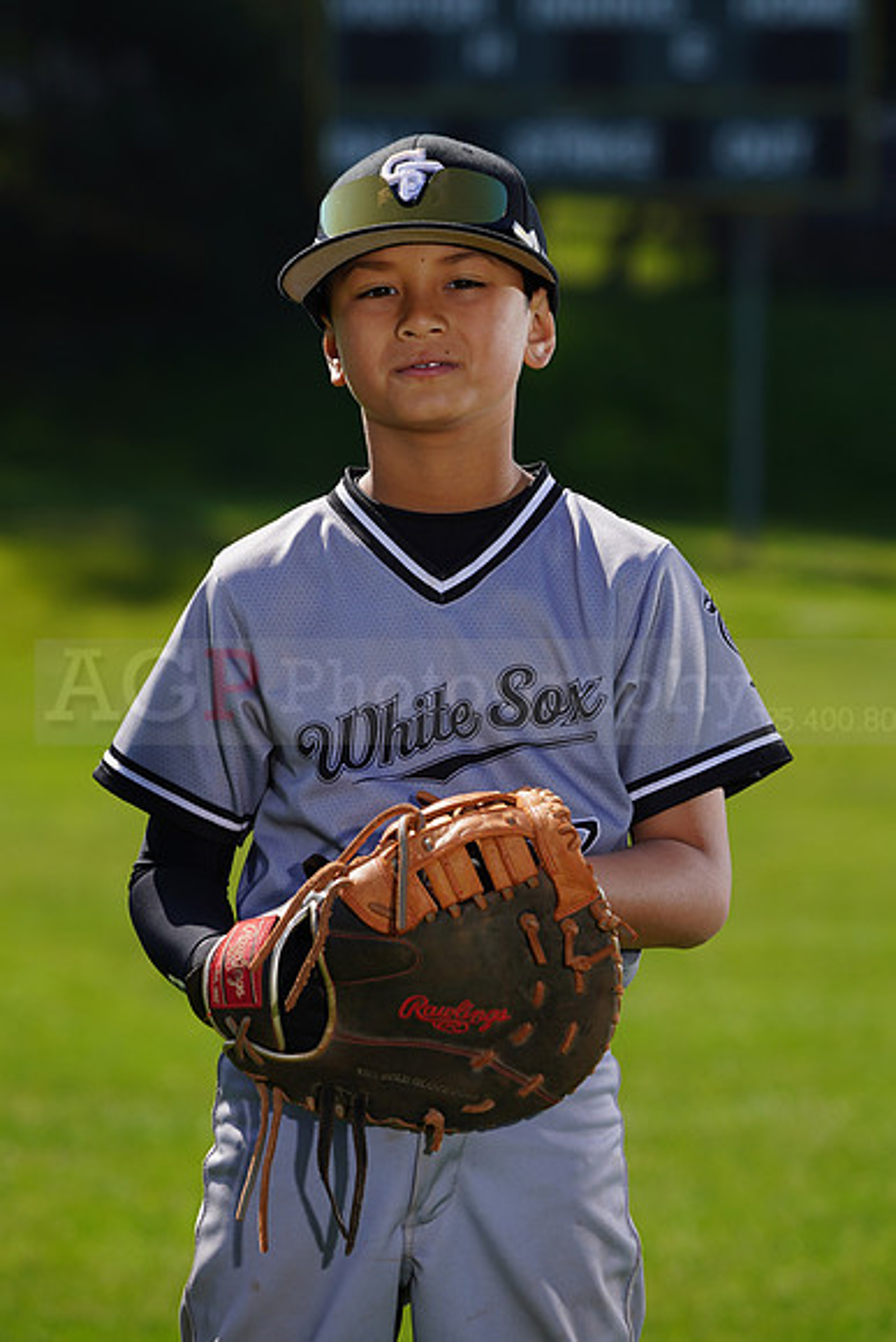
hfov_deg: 6.1
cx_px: 448
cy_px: 671
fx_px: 8432
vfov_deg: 9.1
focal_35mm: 226
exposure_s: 1/250
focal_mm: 226
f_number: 8
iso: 100
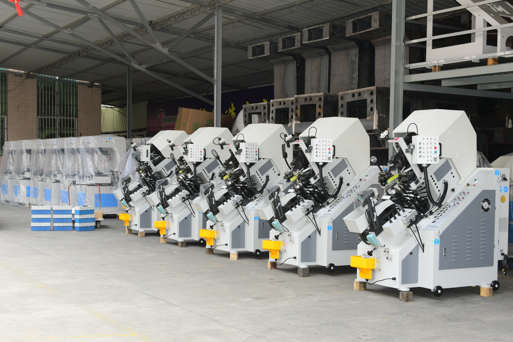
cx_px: 256
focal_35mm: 52
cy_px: 171
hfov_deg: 38.2
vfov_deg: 26.0
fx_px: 741
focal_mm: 26
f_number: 4.8
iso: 400
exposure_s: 1/250
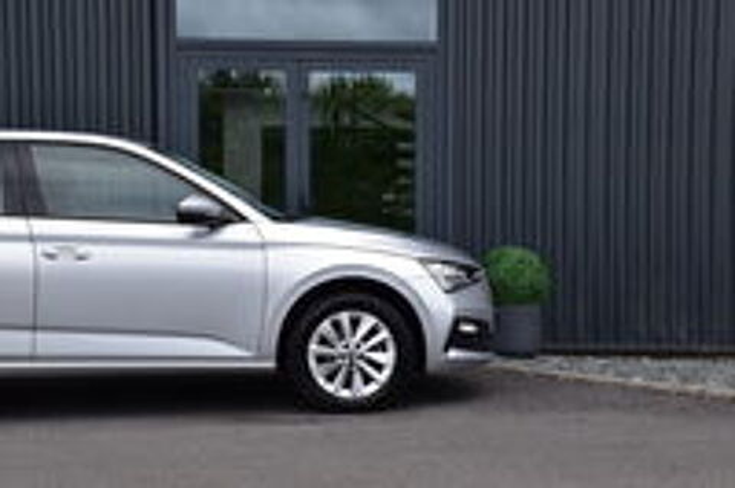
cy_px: 244
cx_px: 368
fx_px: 1285
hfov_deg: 31.9
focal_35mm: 63
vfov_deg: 21.5
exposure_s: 1/250
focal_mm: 42
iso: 400
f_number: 10
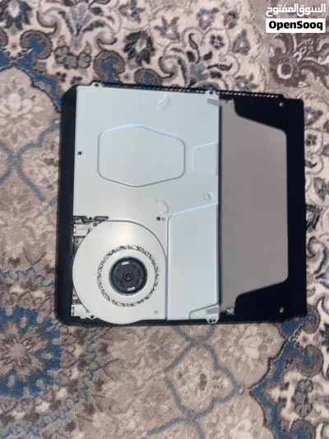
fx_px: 329
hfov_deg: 53.1
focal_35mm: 26
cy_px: 220
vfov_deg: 67.3
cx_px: 164
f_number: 1.8
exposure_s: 1/4
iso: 64
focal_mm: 4.25
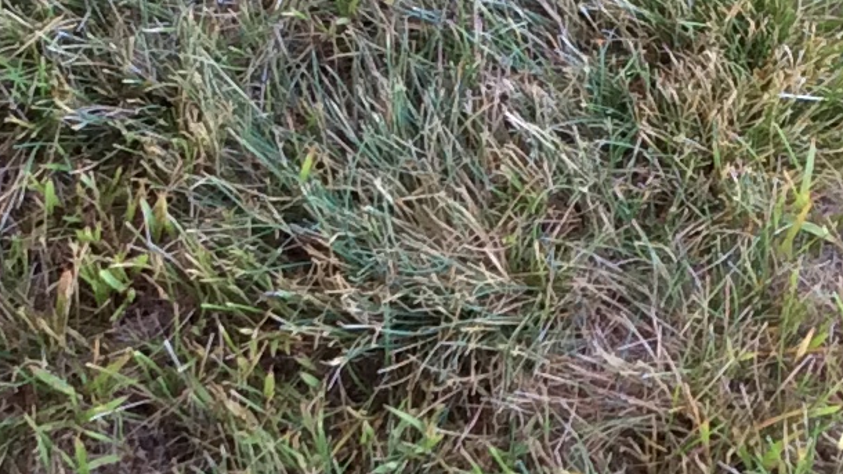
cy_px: 561
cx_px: 488
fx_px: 3308
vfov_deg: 8.1
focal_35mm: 148
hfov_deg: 14.5
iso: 40
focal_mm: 3.3
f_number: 2.4
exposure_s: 1/60
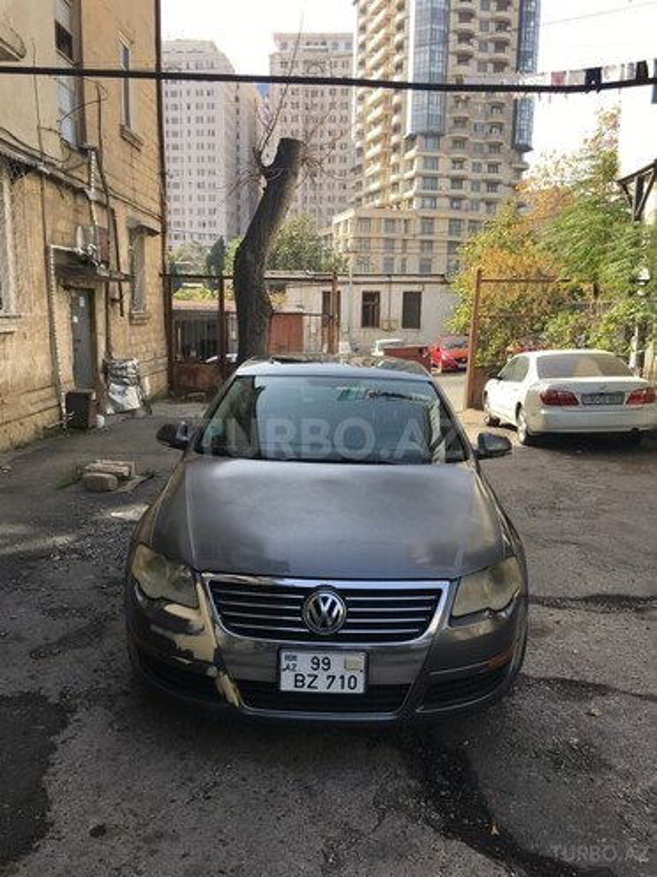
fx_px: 734
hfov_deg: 48.2
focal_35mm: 29
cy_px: 438
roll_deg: -1.8
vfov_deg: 61.7
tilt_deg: -11.1
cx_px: 328
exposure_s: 1/422
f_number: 2.2
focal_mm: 4.15
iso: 25
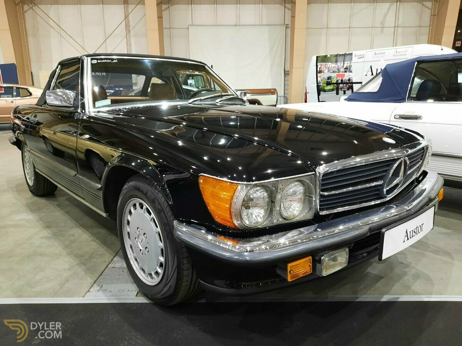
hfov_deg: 69.4
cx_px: 231
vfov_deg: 54.9
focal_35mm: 25
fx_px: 334
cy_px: 173
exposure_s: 1/25
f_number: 2
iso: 320
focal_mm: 4.6
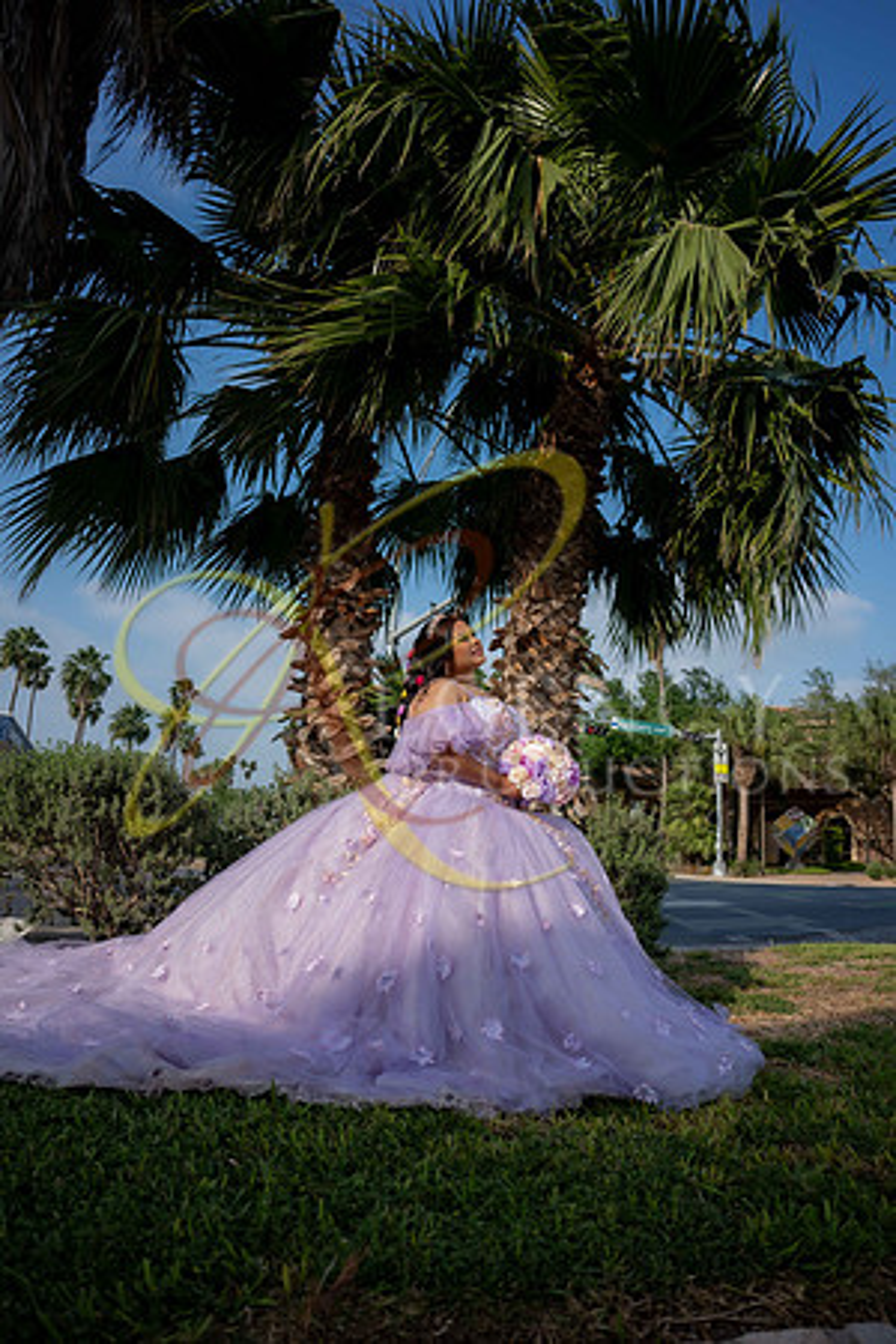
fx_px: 747
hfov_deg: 61.9
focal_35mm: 20
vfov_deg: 84.0
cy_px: 672
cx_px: 448
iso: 125
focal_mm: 20
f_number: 2.8
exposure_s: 1/1600
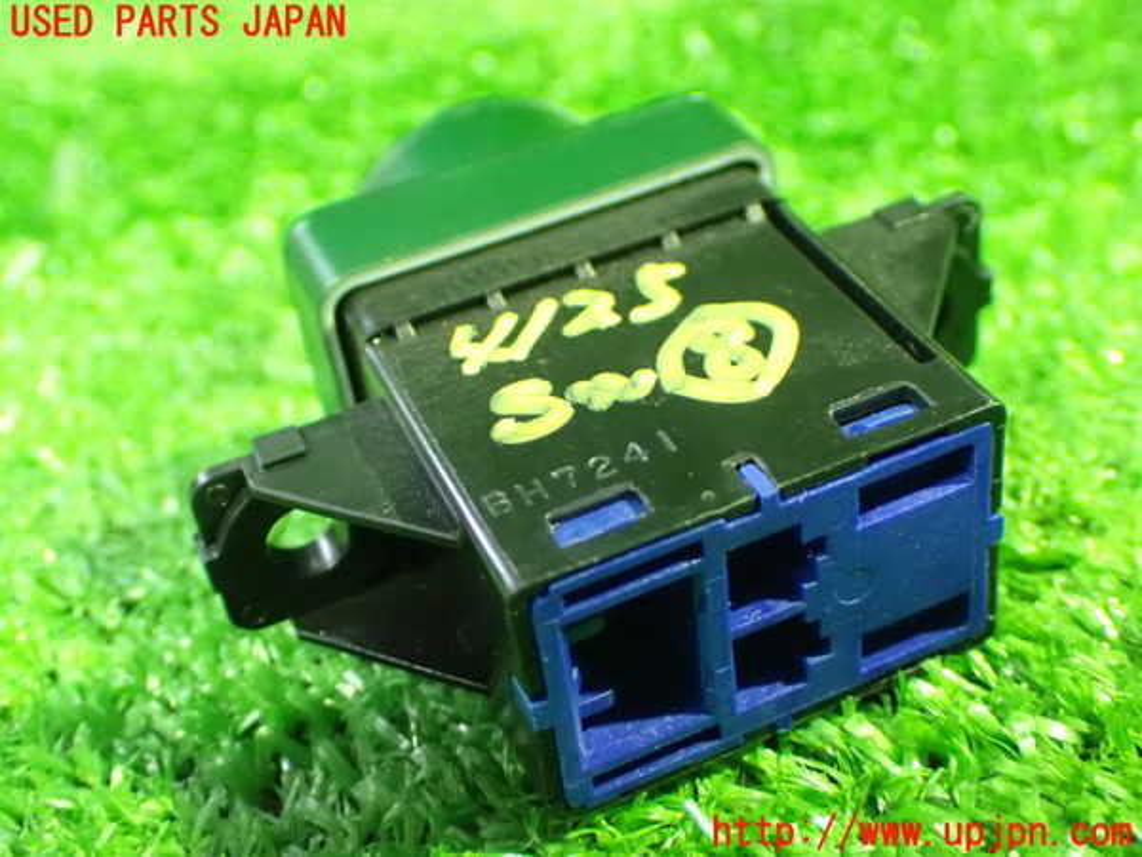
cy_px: 428
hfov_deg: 38.2
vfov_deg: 29.1
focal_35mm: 50
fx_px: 1650
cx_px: 571
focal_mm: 9.01
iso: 1600
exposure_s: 1/13
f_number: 3.2
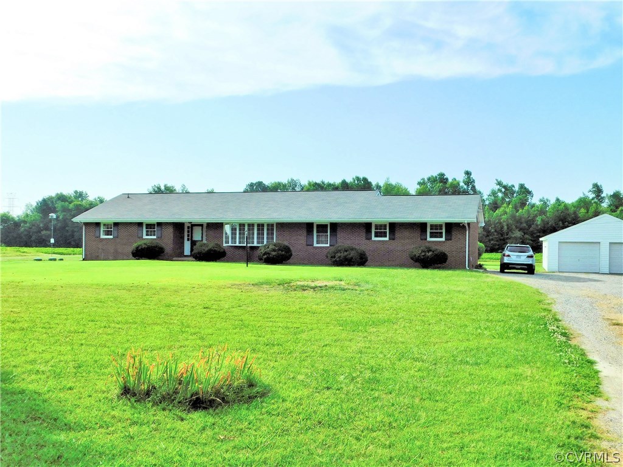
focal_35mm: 36
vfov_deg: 39.7
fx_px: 648
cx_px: 312
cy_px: 234
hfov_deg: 51.4
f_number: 3.5
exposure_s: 1/1250
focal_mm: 6.3
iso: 125
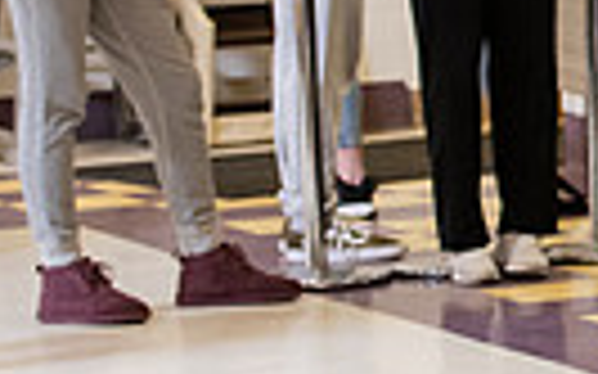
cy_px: -210
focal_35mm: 312
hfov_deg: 6.5
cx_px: 1174
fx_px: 5083
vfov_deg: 4.2
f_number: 3.2
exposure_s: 1/160
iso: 1000
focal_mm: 70
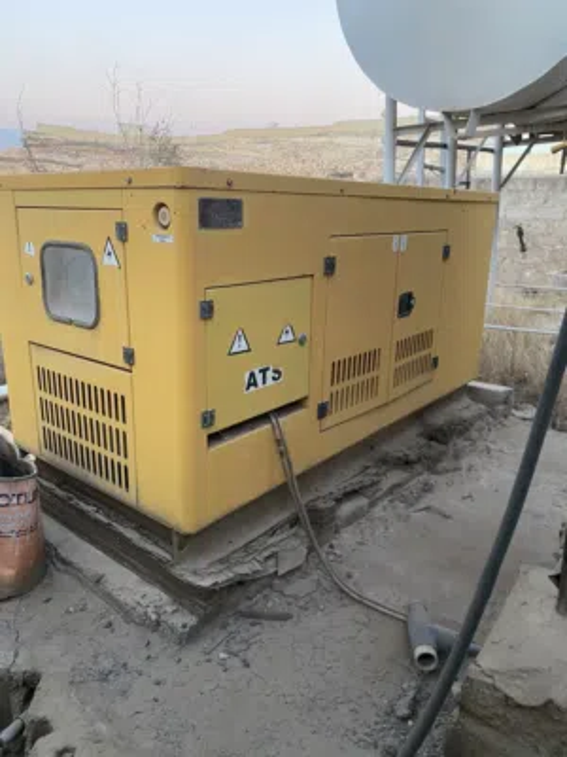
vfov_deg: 67.3
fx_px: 568
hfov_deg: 53.1
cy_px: 378
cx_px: 284
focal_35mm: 26
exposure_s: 1/60
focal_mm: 4.25
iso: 250
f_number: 1.8
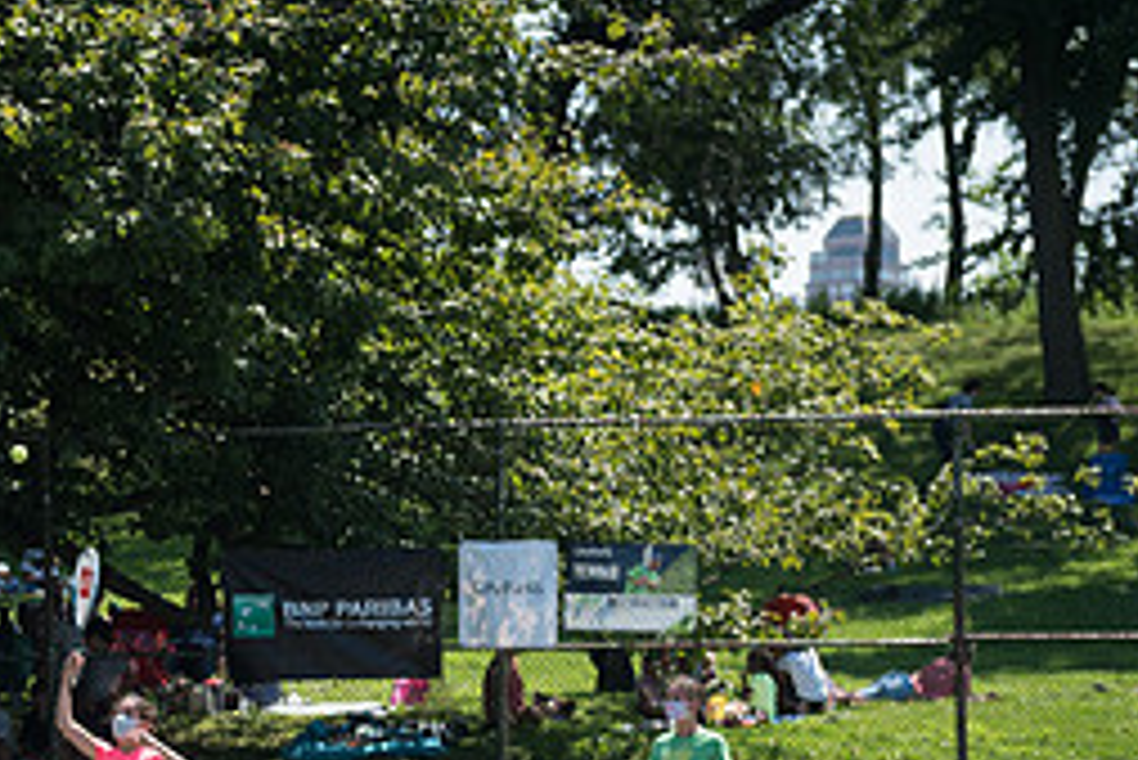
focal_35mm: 153
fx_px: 4839
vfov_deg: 8.9
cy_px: 861
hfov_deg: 13.1
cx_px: -153
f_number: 5.6
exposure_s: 1/400
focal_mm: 62
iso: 125
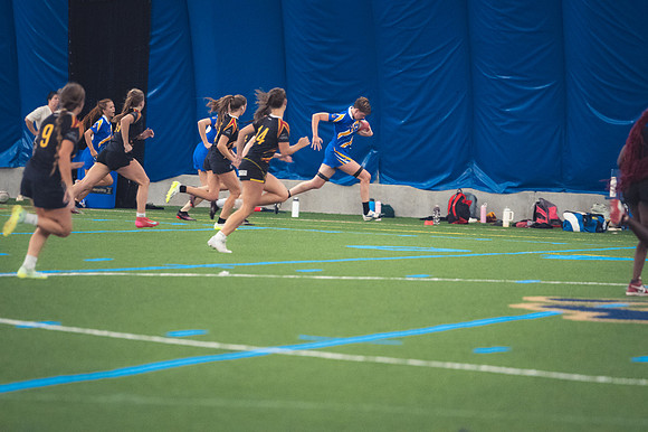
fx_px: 5397
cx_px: 324
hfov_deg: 6.9
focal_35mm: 300
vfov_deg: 4.6
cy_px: 216
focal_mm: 200
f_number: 2.8
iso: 5000
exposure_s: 1/320
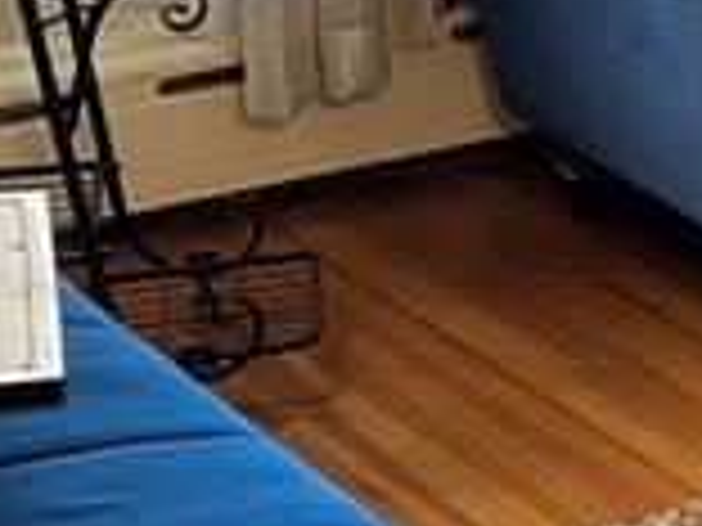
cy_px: -108
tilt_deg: -14.7
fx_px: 3468
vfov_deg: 8.6
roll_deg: -1.7
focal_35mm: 171
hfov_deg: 10.8
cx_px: 1256
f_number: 1.5
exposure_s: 1/60
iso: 320
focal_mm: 5.7
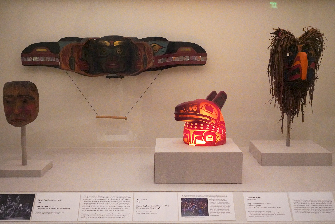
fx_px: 400
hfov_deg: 45.4
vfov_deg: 31.2
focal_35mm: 43
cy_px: 112
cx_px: 168
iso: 12800
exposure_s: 1/100
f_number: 5.6
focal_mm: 43
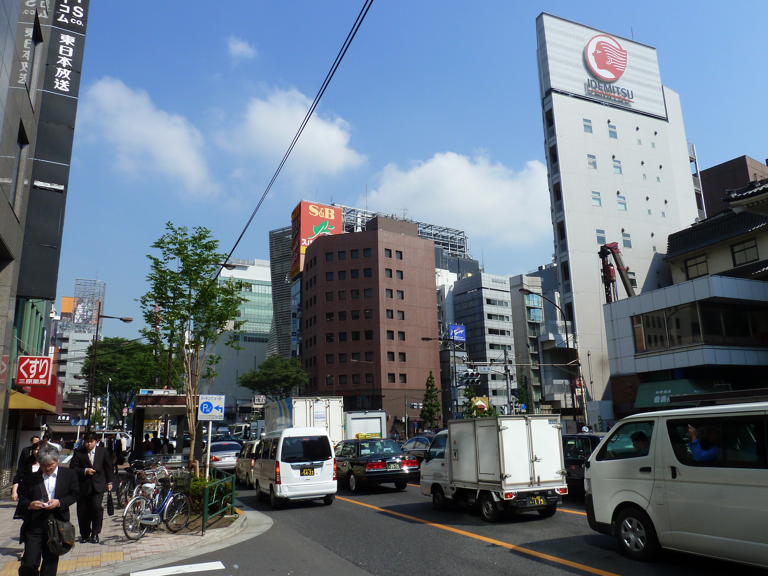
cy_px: 292
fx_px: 577
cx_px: 389
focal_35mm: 26
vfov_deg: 53.1
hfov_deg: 67.3
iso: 80
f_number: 5
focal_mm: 4.1
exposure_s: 1/400
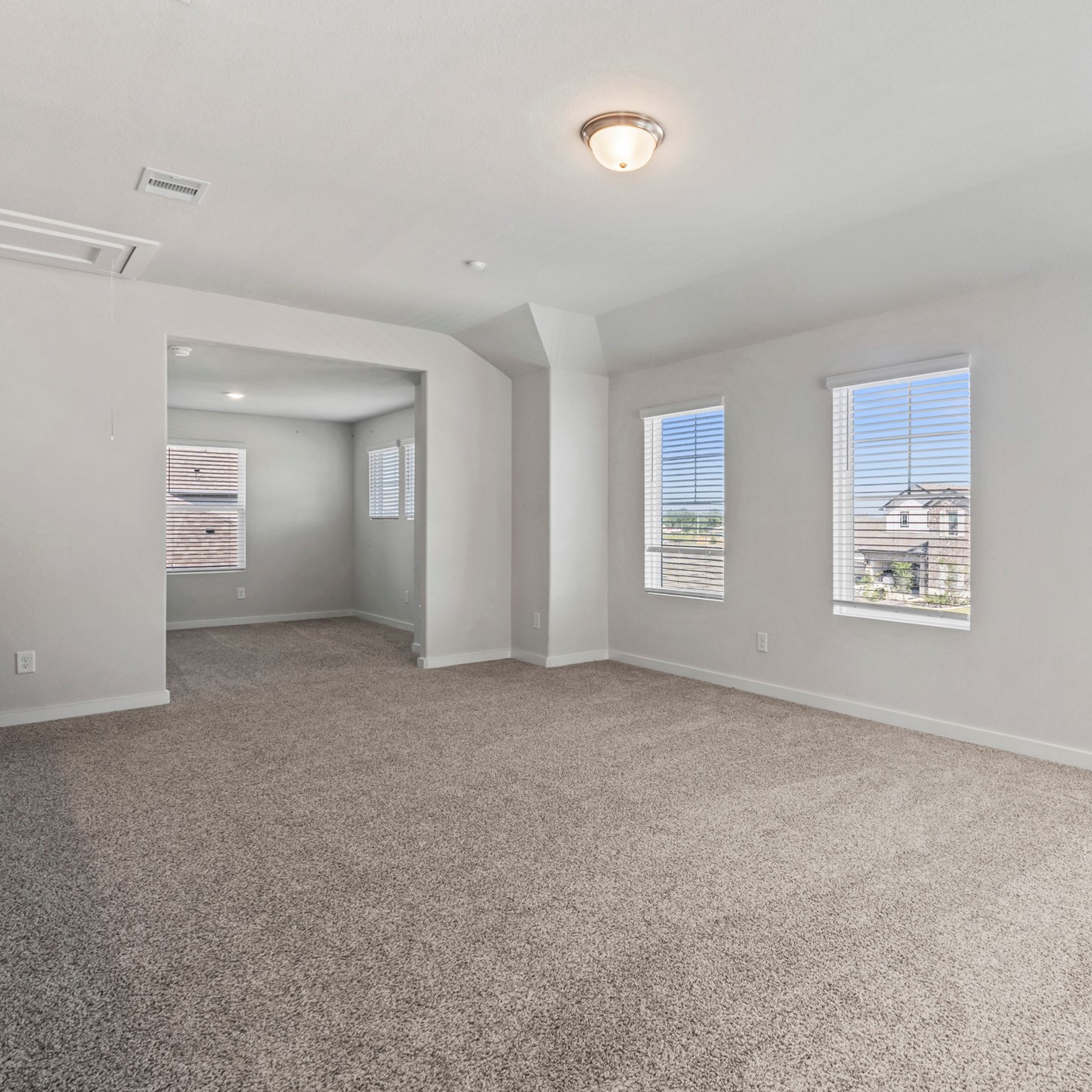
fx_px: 773
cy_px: 547
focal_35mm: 22
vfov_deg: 70.5
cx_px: 642
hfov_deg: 69.9
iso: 400
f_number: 8
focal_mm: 16.5
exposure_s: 1/1.67
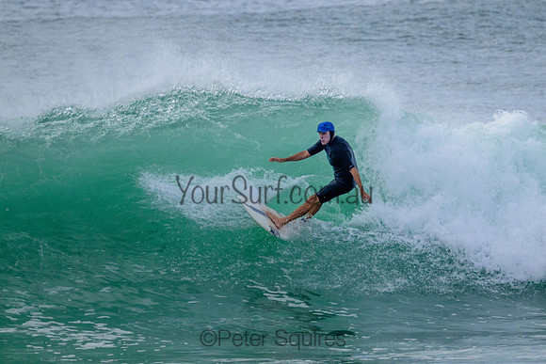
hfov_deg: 2.2
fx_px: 14252
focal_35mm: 940
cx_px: 321
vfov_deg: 1.5
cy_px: 150
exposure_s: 1/2000
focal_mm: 800
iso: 1100
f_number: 11
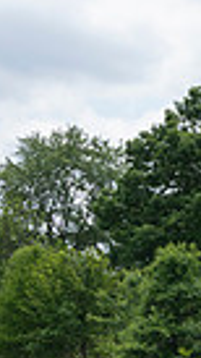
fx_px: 1489
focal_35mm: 157
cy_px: 494
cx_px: 632
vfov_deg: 13.1
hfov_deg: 6.9
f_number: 9
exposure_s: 1/400
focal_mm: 33.5
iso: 400
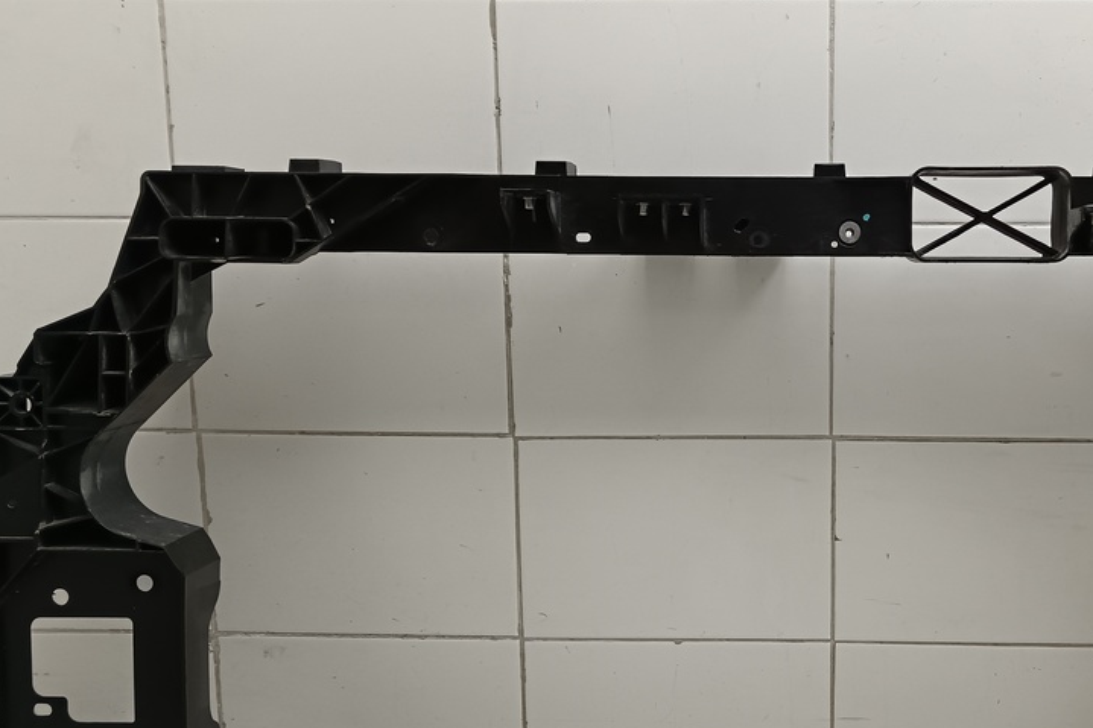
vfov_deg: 27.0
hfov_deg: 39.0
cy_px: 362
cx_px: 749
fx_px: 1518
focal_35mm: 50
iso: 353
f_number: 1.9
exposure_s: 1/100
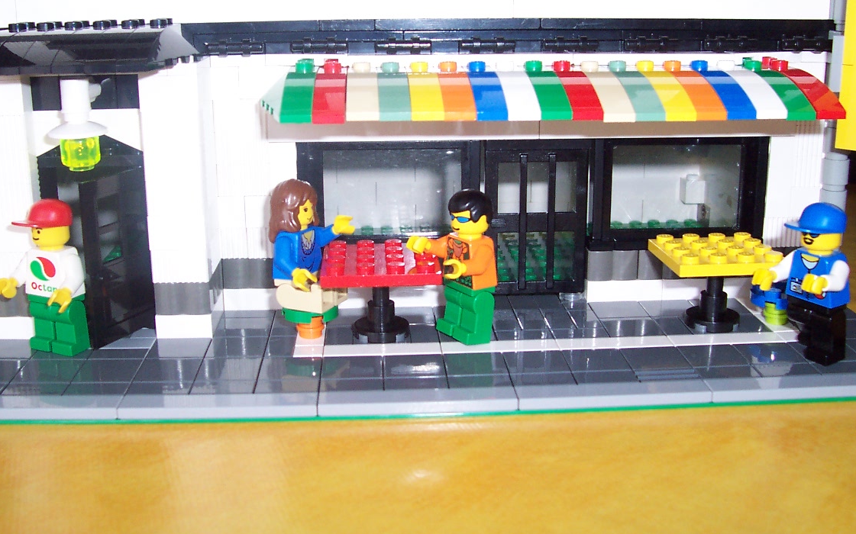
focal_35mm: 42
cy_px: 229
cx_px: 405
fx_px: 980
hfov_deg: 47.2
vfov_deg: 30.5
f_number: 2.8
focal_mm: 5.6
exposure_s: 1/60
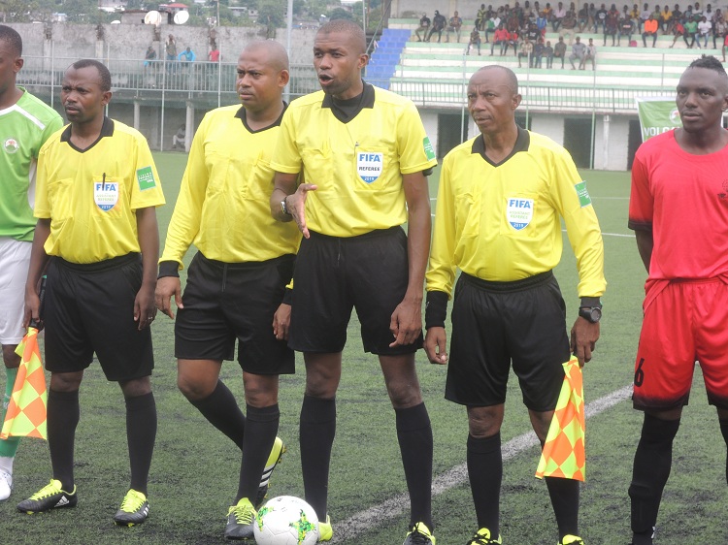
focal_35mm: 100
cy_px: 272
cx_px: 364
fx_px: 2102
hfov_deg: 19.6
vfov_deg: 14.8
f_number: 5.5
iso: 100
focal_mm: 17.9
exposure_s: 1/125
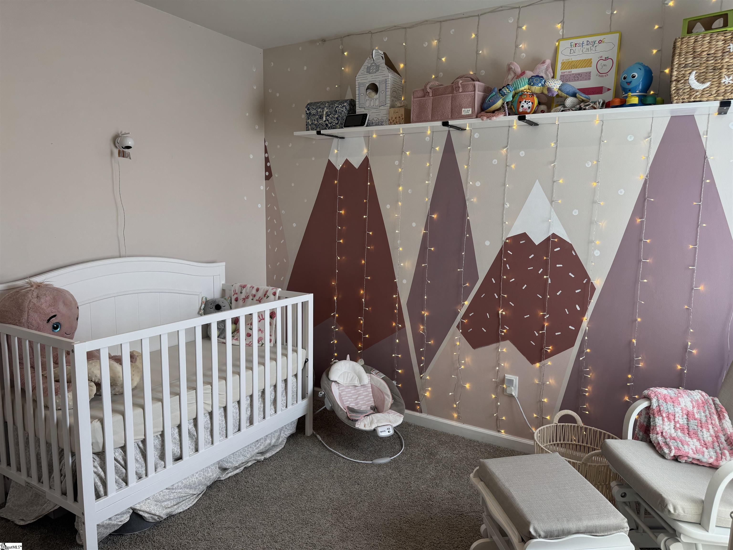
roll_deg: -1.9
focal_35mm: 24
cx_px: 366
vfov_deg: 56.8
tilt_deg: -8.0
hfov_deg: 71.6
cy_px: 275
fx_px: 508
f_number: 1.78
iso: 64
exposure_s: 1/120
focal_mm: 6.76
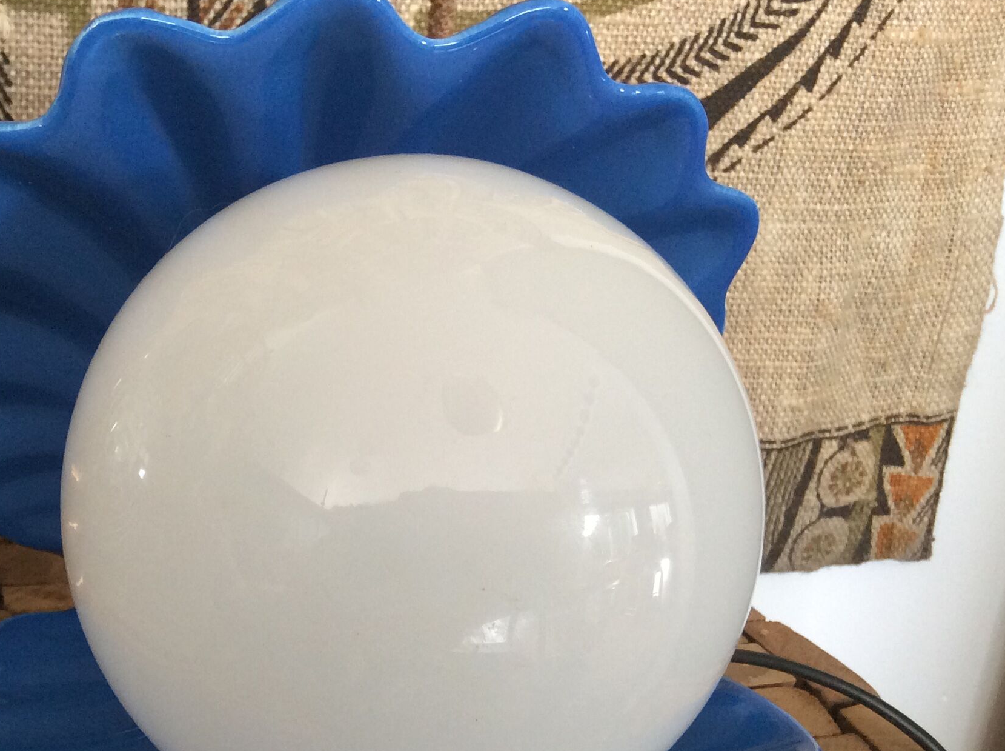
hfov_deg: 37.8
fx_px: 1449
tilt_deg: -23.8
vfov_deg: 28.8
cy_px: 510
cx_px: 331
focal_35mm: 50
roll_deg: -3.7
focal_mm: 3.3
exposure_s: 1/25
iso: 100
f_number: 2.4
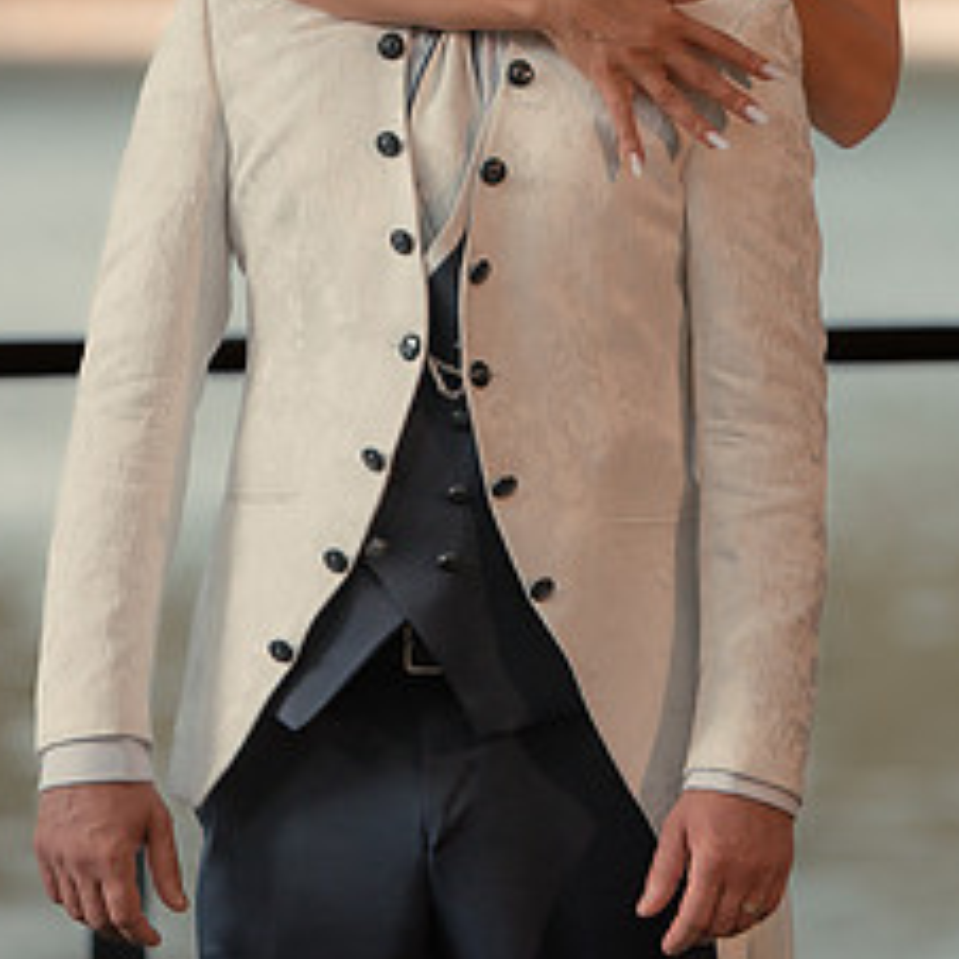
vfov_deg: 5.3
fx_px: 10343
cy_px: 189
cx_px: 624
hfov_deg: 5.3
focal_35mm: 330
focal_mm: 145
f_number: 2.8
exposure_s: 1/250
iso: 500
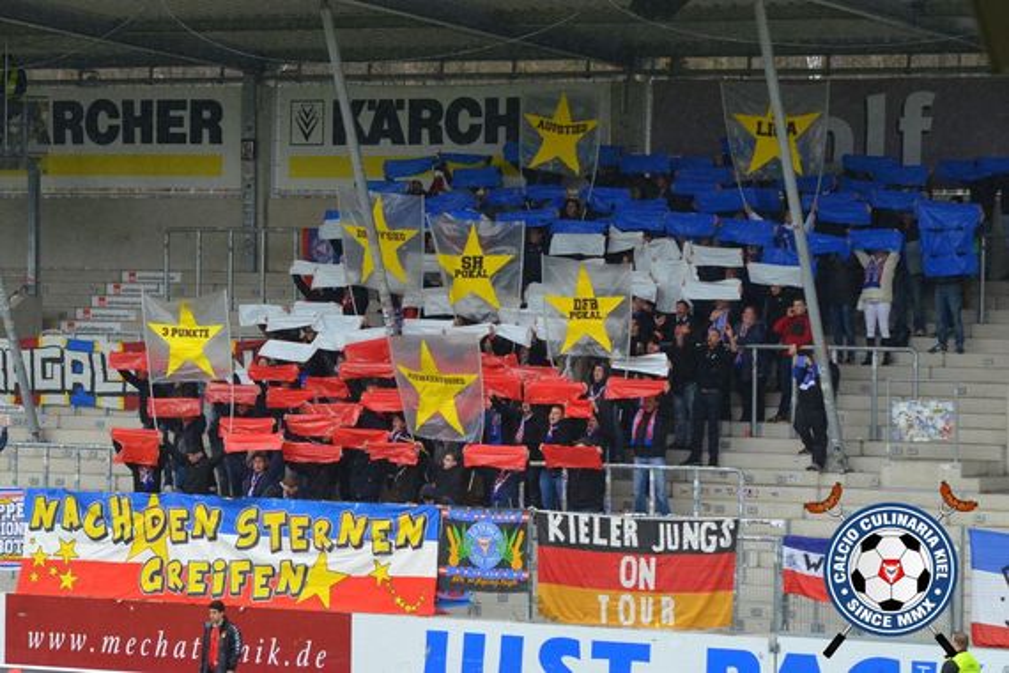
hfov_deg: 13.7
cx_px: 504
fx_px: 4204
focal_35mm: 150
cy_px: 336
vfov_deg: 9.1
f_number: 5
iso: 1250
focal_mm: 100
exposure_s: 1/1250
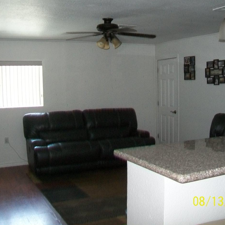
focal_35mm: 41
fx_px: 302
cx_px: 117
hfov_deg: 40.9
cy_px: 111
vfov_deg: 40.9
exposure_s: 1/60
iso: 160
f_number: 2.7
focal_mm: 6.1
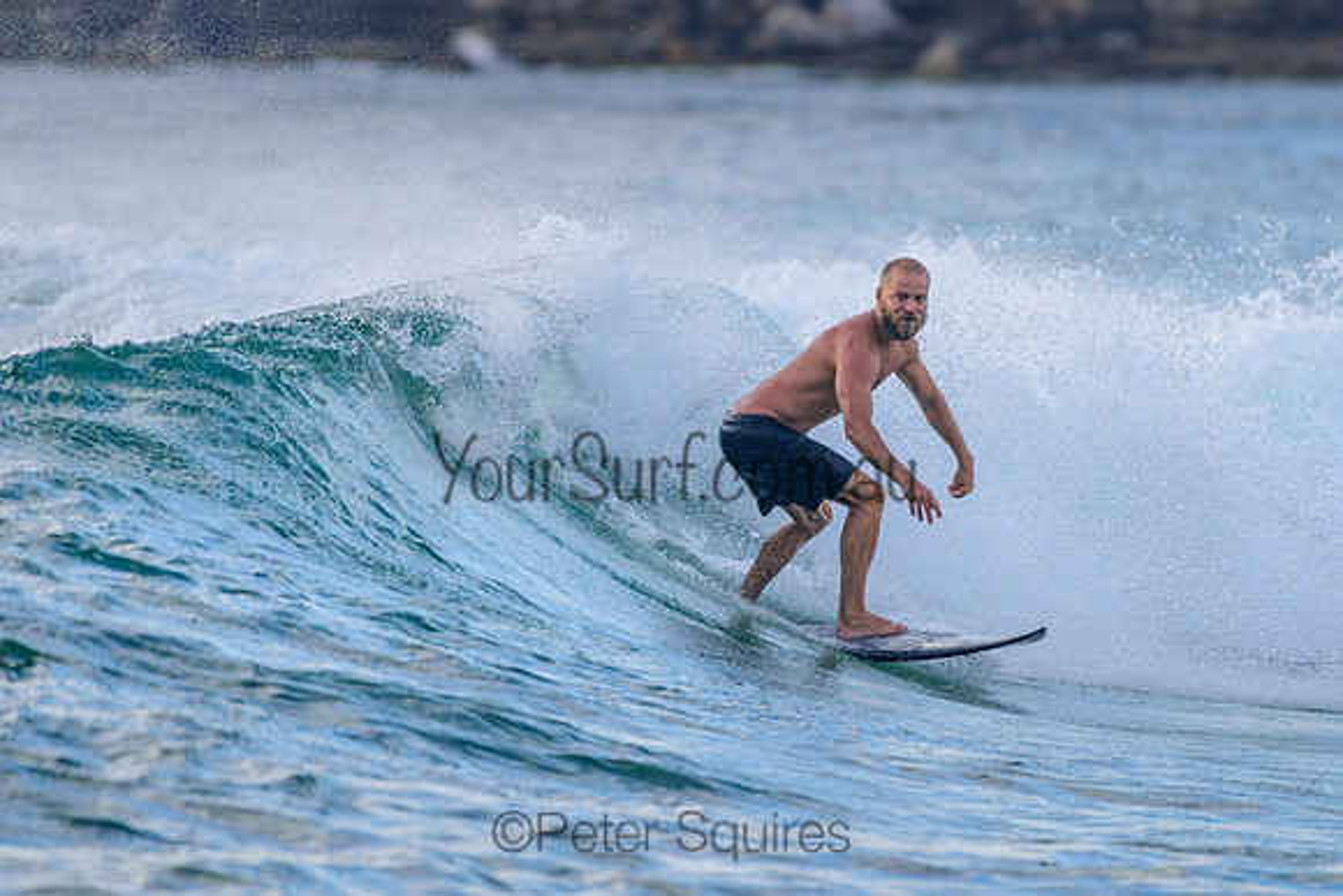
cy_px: 433
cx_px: 742
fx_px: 22877
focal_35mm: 613
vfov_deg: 2.2
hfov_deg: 3.4
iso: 560
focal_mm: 500
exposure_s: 1/2000
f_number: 5.6
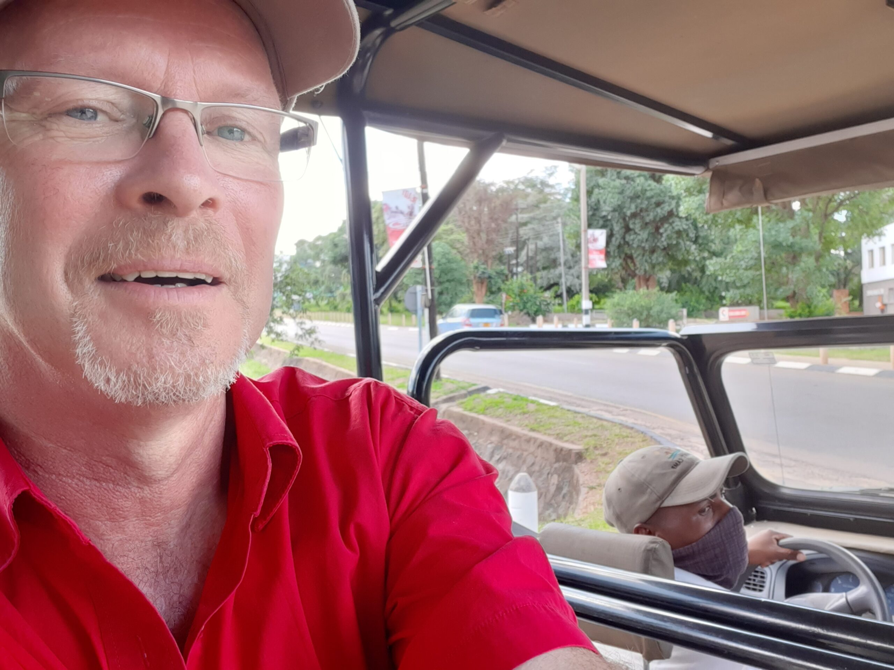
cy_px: 335
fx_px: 801
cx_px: 447
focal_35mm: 31
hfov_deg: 58.4
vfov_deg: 45.4
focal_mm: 3.75
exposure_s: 1/100
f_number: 2
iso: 80
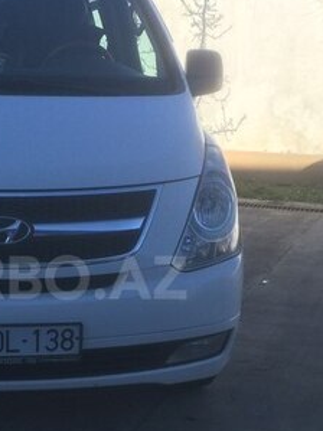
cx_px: 39
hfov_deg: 22.4
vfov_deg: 30.1
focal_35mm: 64
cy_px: 277
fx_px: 797
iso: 32
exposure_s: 1/1026
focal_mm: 4.15
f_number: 2.2
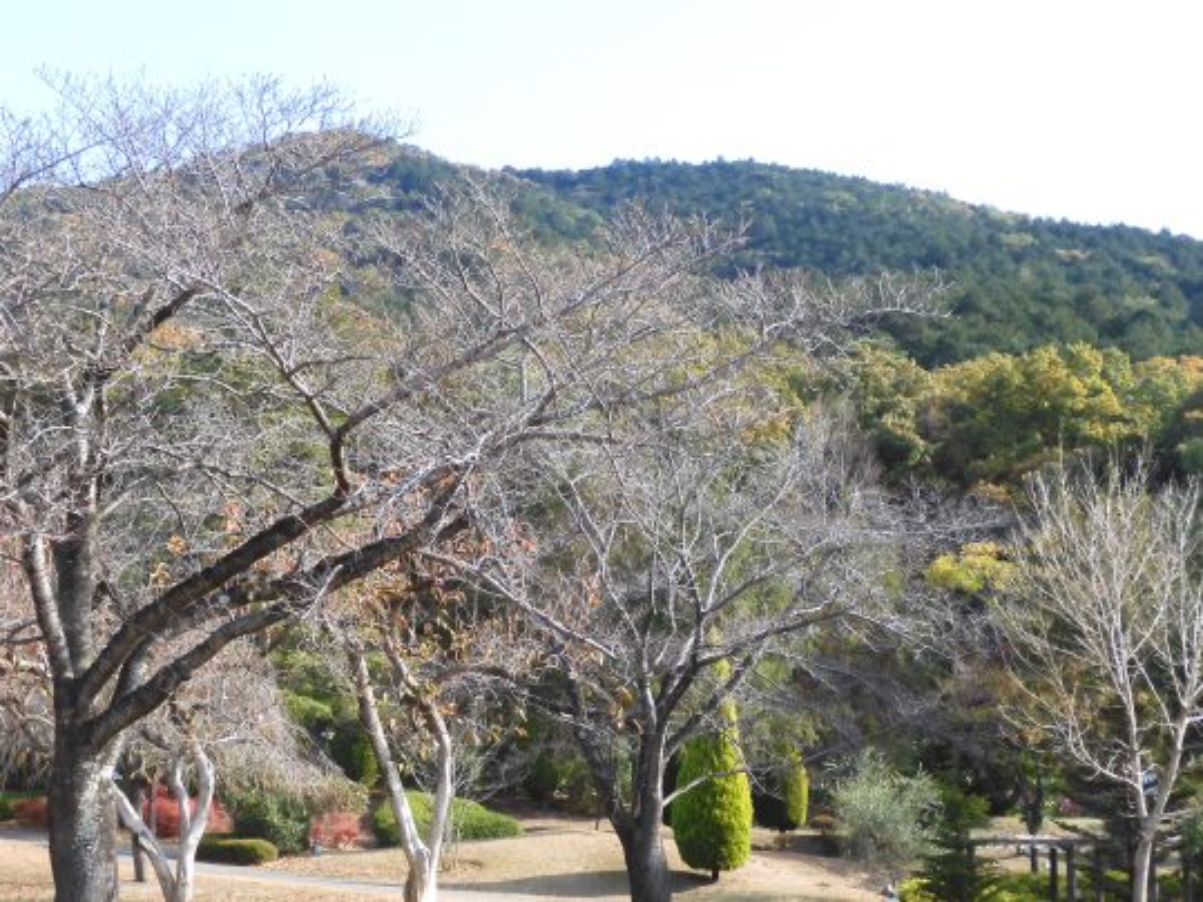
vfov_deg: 29.1
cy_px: 451
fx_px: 1737
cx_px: 602
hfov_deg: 38.2
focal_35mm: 50
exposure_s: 1/200
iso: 100
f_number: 4
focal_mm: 8.9
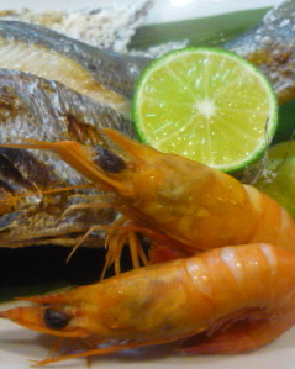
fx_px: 753
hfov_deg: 21.9
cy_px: 151
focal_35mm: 69
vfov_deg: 27.5
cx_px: 60
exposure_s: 1/20
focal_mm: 5.5
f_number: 2.8
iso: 400
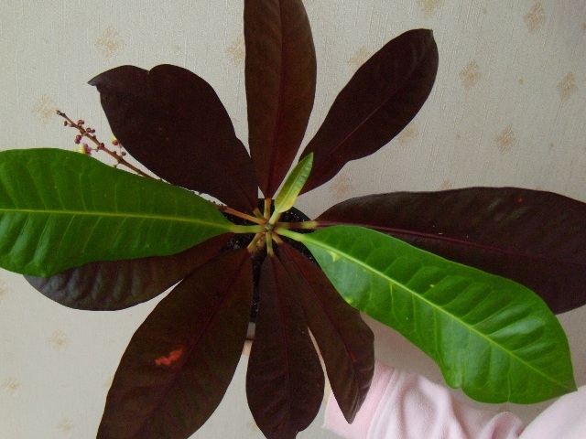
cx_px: 293
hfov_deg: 51.4
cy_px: 220
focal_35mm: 36
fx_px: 609
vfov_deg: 39.7
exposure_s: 1/50
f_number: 3.6
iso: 400
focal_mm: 6.4
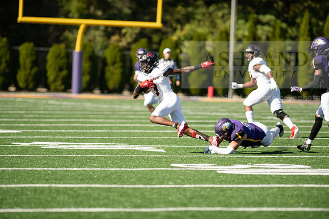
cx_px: 164
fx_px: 2742
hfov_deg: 6.9
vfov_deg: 4.6
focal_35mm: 300
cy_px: 110
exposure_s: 1/1600
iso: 200
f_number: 3.2
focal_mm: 300
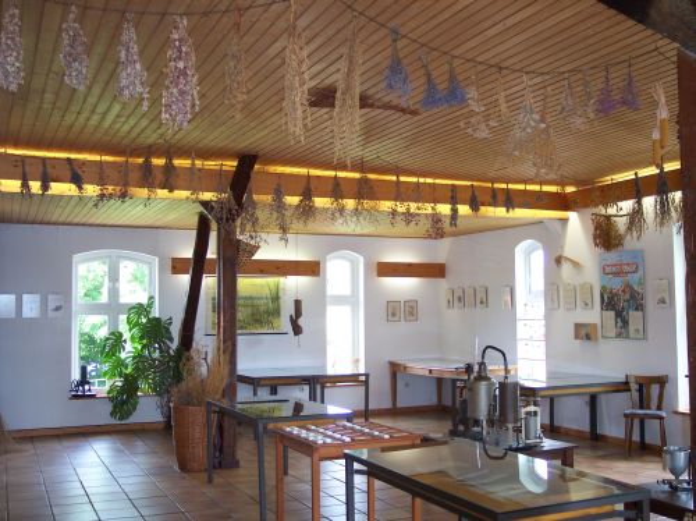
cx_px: 348
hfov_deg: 49.0
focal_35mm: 38
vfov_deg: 37.7
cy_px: 260
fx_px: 763
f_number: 2.8
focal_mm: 8
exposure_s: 1/30
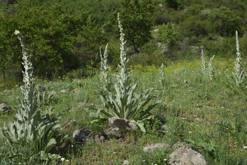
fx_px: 384
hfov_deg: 35.6
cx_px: 124
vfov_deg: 24.2
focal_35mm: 56
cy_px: 82
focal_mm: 56
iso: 125
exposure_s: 1/125
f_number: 14
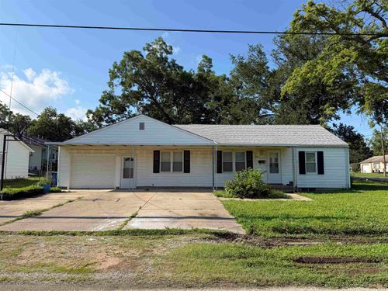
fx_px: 269
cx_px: 194
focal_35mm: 24
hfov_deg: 71.6
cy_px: 146
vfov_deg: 56.8
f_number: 1.78
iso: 80
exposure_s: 1/3953
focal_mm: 6.76
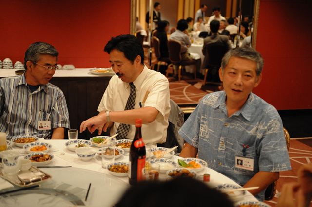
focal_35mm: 50
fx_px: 433
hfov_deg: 39.6
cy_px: 104
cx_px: 156
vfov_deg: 27.0
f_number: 2.8
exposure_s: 1/125
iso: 3200
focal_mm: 50
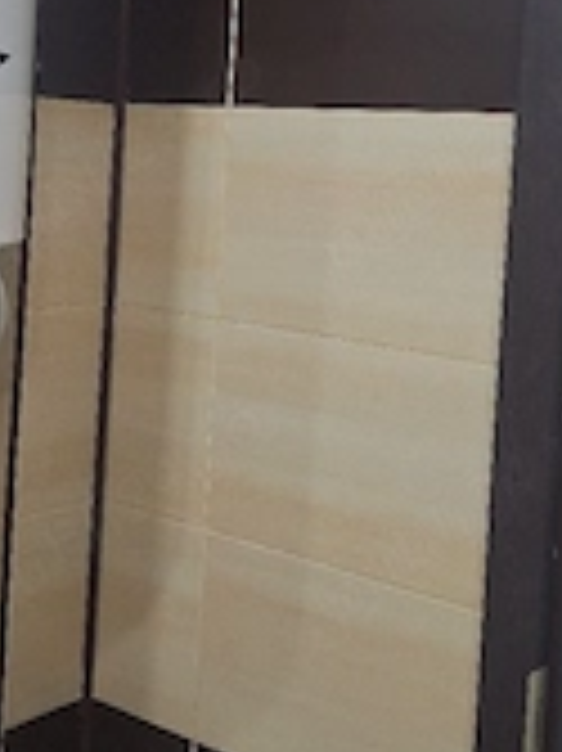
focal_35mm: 55
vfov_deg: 34.4
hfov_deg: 26.4
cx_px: 207
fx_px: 1192
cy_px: 216
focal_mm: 5.54
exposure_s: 1/50
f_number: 1.8
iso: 64
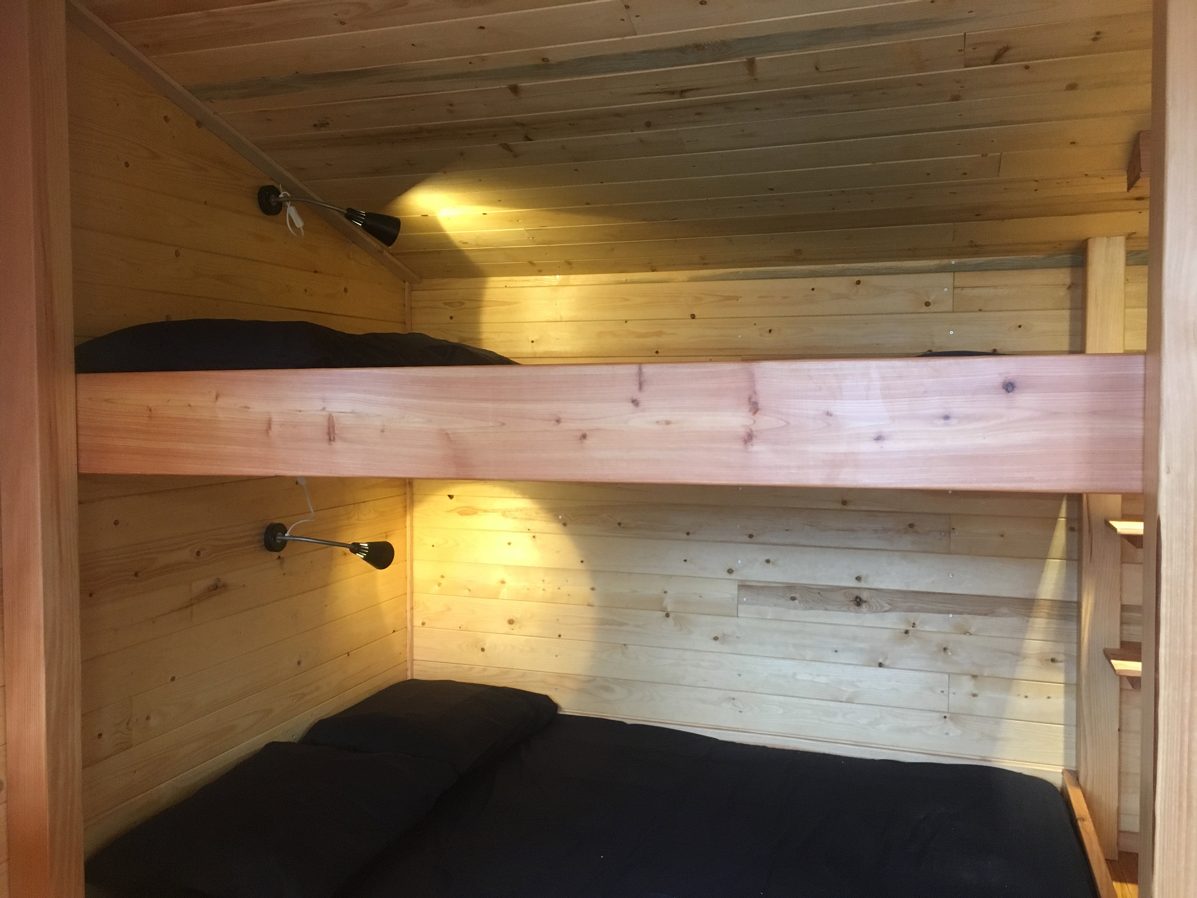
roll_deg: -0.2
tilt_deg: -1.5
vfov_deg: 48.2
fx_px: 1003
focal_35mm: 29
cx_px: 598
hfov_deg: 61.7
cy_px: 449
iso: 200
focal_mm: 4.15
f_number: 2.2
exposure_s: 1/20
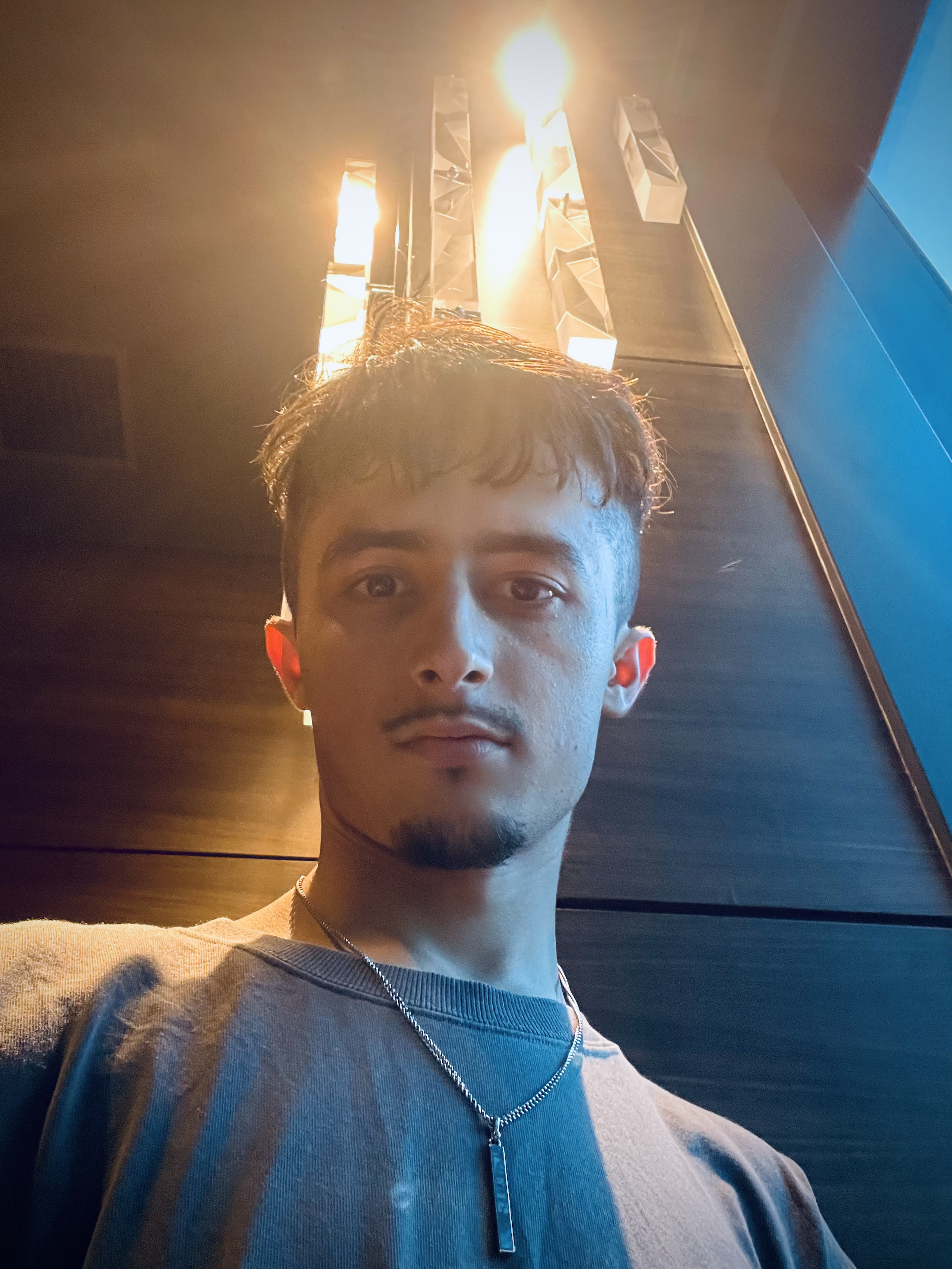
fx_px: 1100
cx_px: 476
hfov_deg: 46.8
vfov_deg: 60.0
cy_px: 634
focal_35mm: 30
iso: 320
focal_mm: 2.71
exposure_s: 1/60
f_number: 2.2
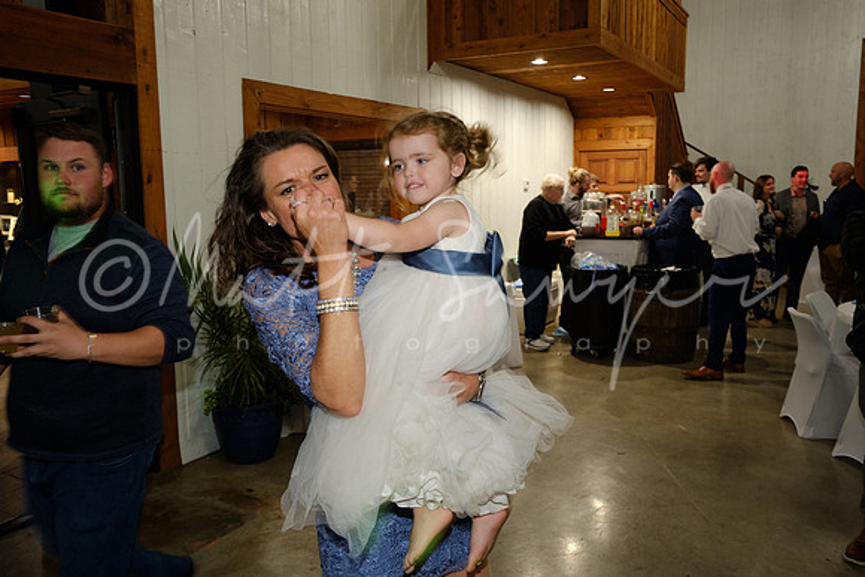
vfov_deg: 45.0
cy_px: 288
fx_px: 697
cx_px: 432
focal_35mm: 29
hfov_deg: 63.6
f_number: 4
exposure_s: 1/40
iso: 1600
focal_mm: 19.1
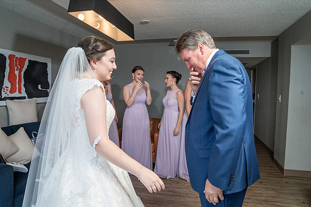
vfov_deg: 53.2
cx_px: 156
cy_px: 104
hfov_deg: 73.7
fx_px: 207
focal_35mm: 24
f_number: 6.3
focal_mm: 24
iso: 1000
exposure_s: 1/200
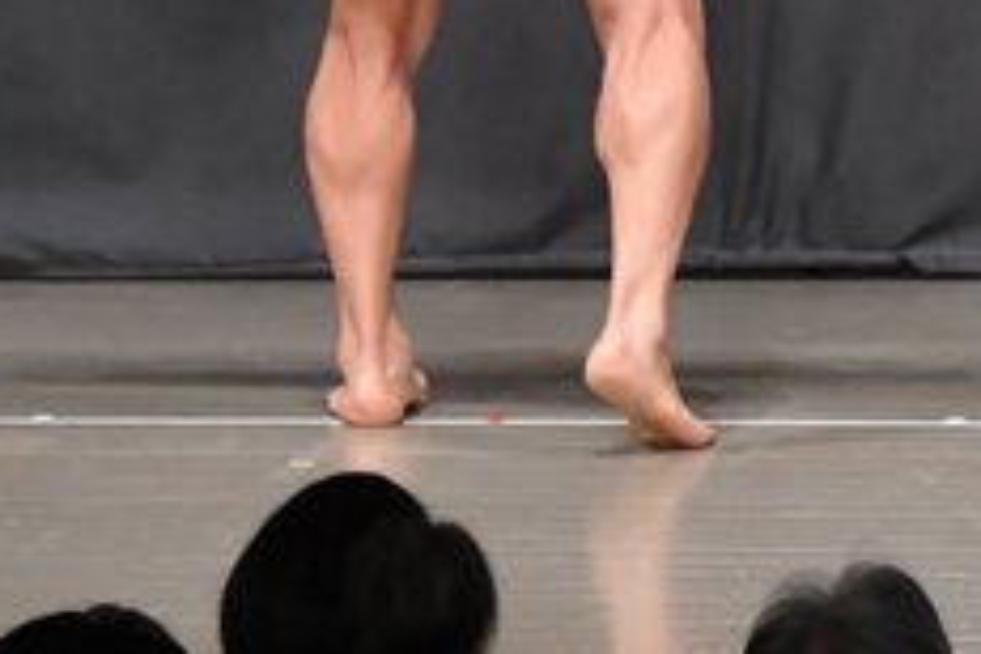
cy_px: -314
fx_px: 17112
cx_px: 1183
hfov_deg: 3.3
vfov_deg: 2.2
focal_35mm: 628
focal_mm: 125
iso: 6400
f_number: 5.6
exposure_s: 1/400
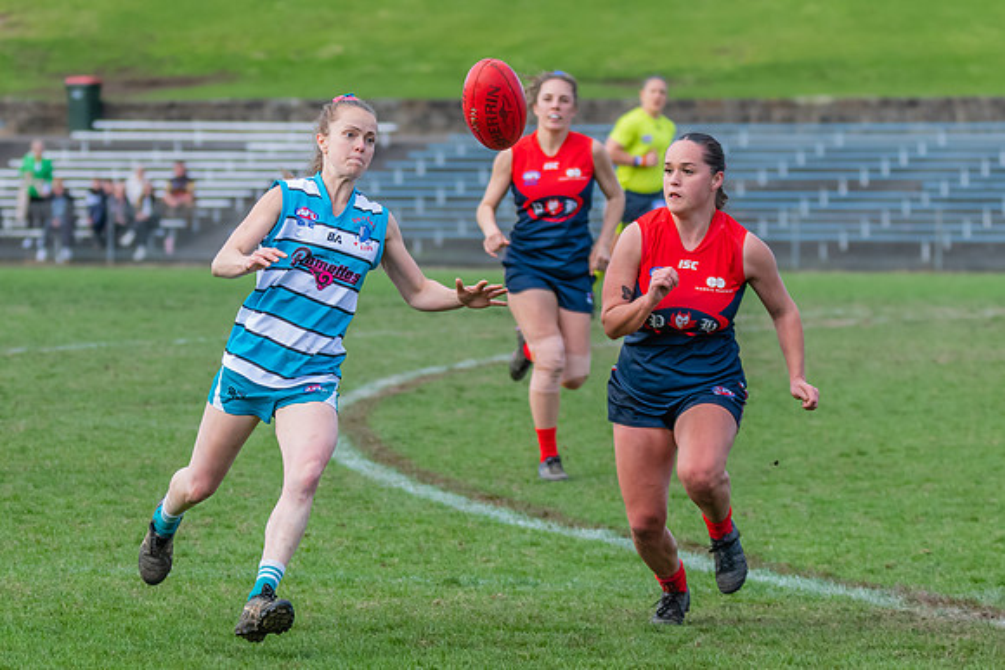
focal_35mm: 298
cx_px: 261
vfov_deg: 4.6
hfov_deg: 6.9
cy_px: 306
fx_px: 8326
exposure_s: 1/1600
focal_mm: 160
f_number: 5
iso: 800
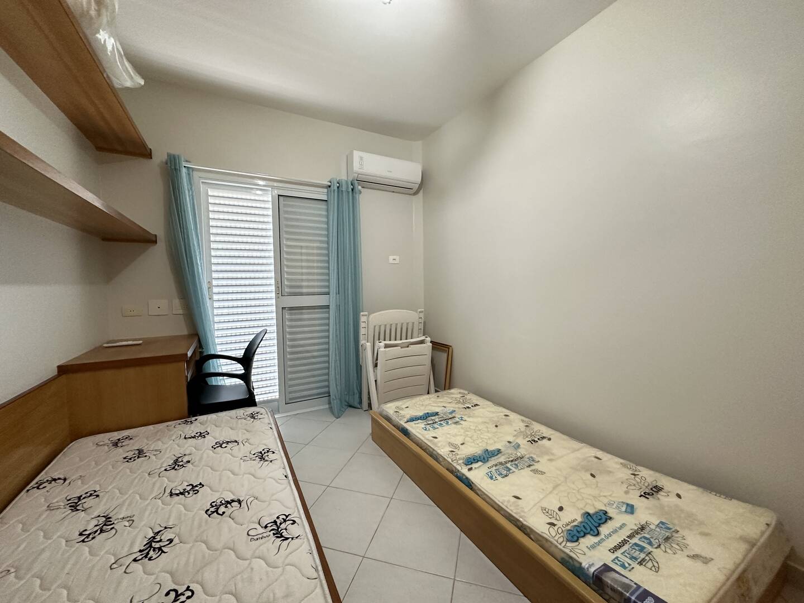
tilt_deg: -3.7
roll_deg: +1.0
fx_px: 325
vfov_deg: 85.7
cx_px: 402
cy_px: 302
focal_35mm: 14
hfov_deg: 102.1
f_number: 2.2
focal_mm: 2.22
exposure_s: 1/60
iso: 320
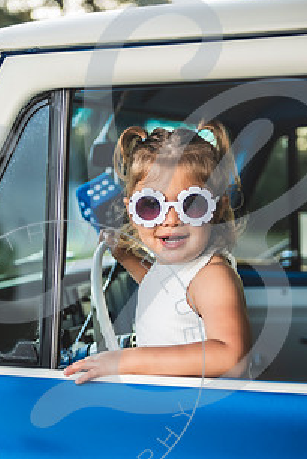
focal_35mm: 85
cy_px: 245
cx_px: 133
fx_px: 1086
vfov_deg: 23.9
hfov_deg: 16.1
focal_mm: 58
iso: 100
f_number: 2.8
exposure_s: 1/200
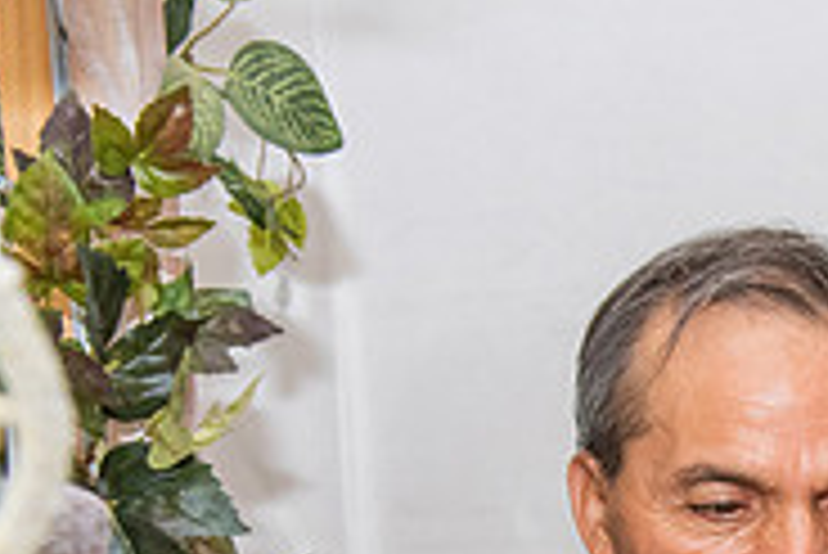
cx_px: 1071
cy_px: 831
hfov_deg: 17.9
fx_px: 2463
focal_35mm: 107
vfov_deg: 12.2
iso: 1600
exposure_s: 1/125
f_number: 4.5
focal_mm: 34
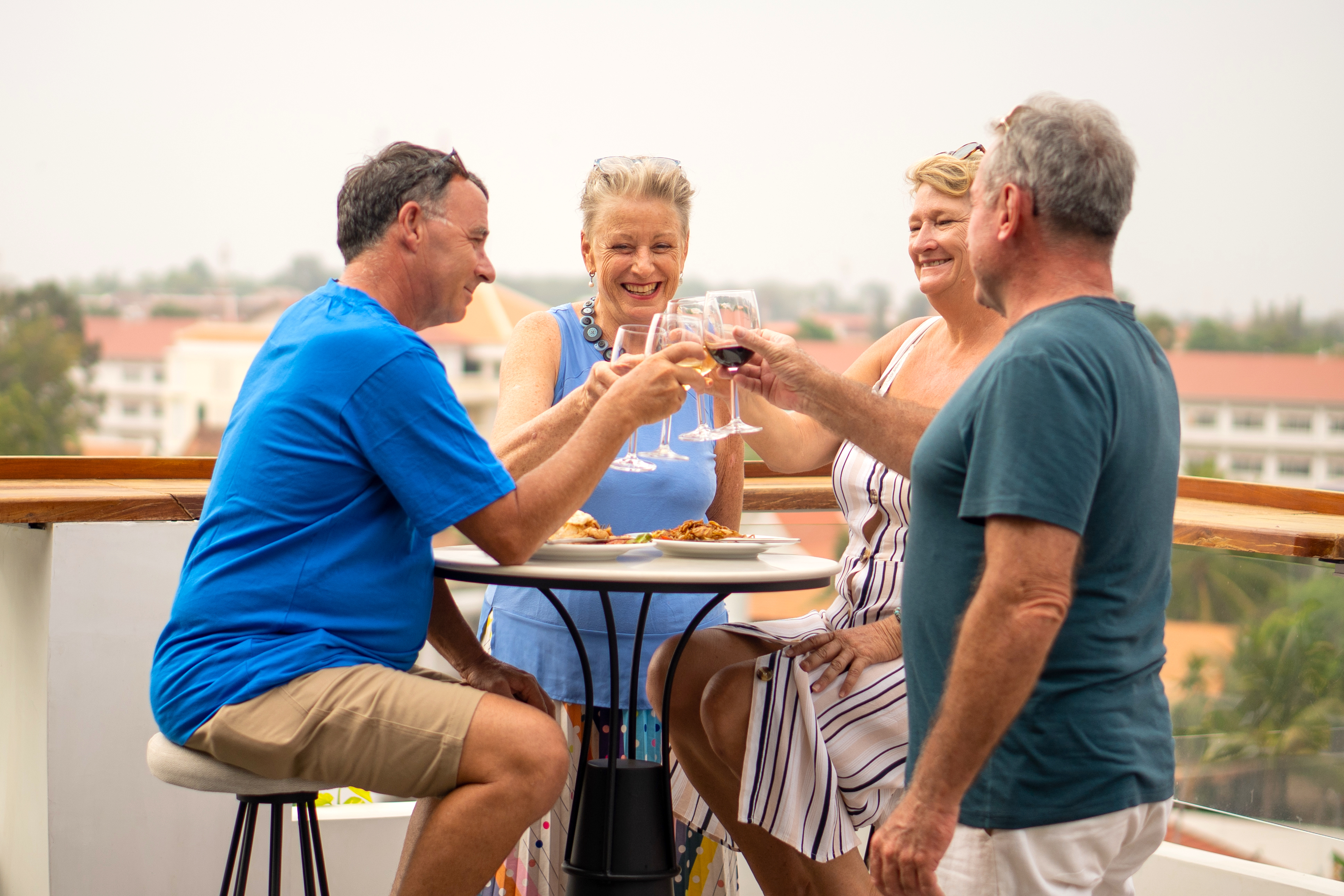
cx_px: 672
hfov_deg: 27.0
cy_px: 448
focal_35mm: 75
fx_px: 2800
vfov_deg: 18.2
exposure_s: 1/1600
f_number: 1.8
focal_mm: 50
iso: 160
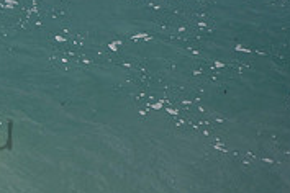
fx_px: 15828
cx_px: -161
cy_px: 112
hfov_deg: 1.0
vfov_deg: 0.7
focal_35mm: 1965
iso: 250
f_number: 5.6
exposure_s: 1/1250
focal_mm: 400
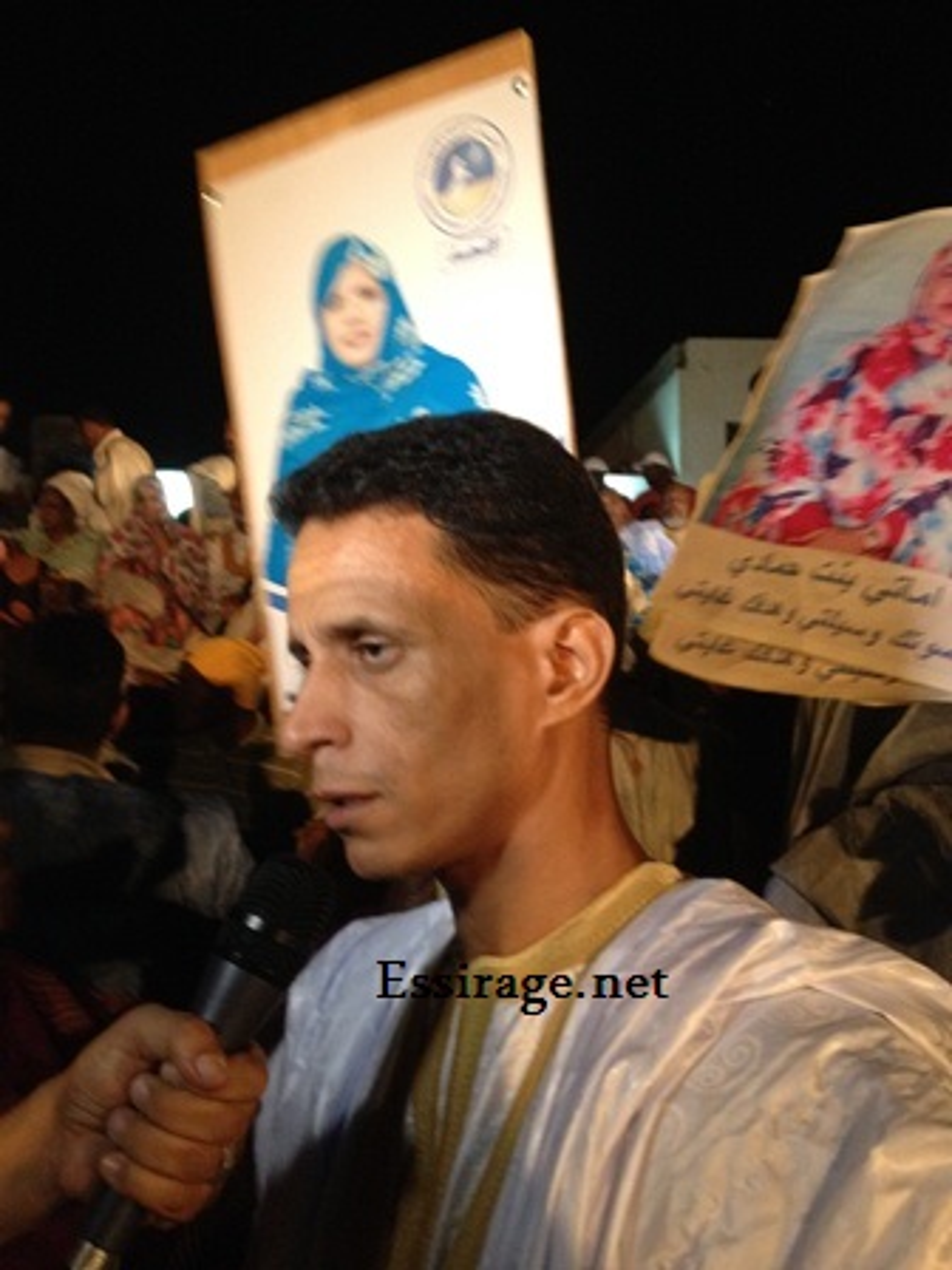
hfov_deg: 40.7
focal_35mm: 35
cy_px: 635
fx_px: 1283
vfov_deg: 52.6
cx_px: 476
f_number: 2.4
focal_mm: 4.28
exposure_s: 1/15
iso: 400
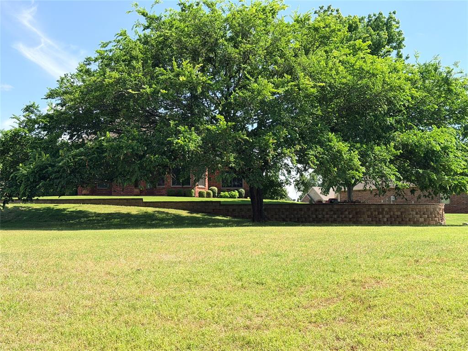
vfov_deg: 30.3
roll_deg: +0.5
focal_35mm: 48
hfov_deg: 39.7
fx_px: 649
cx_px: 234
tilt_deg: +4.5
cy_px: 176
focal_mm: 6.76
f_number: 1.78
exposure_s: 1/2762
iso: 80
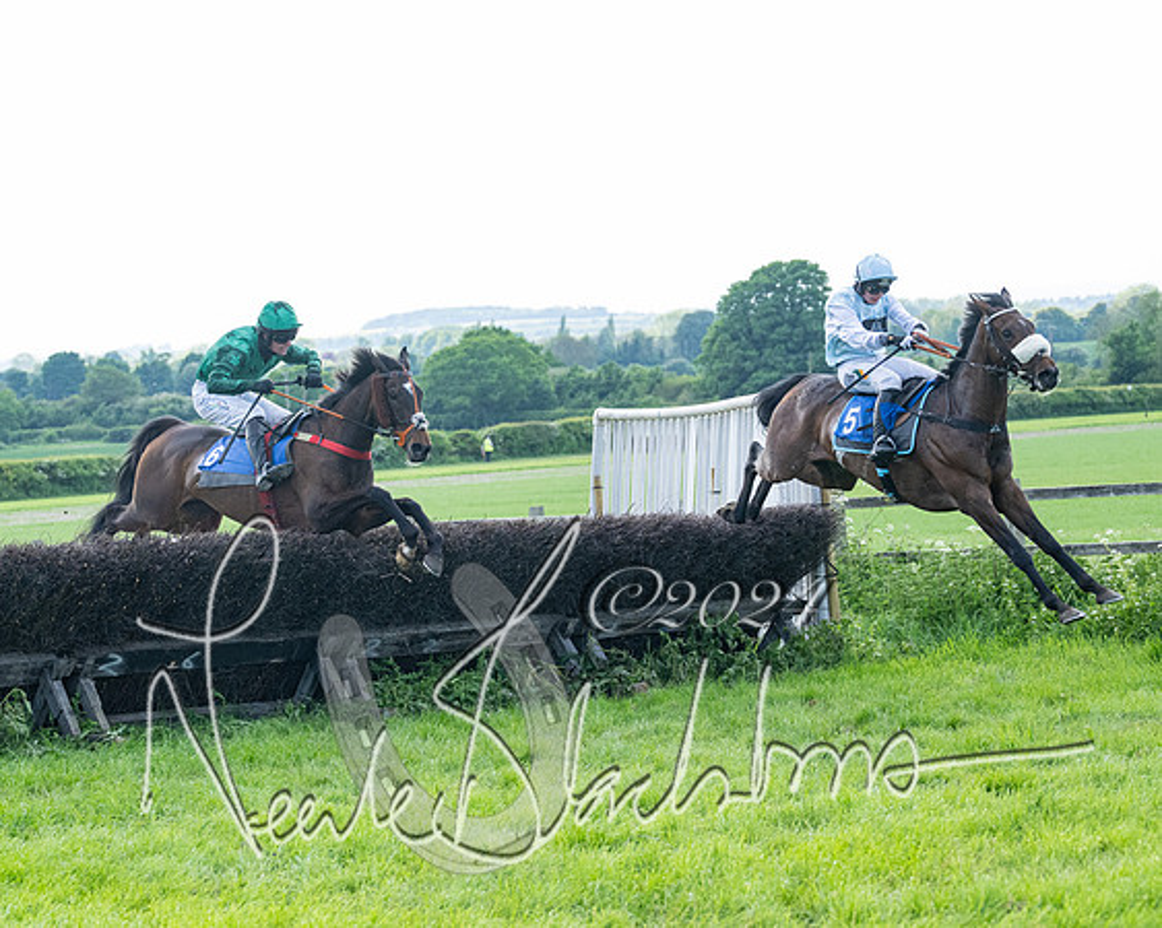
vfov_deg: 15.8
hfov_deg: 19.6
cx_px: 303
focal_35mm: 97
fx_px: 3340
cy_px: 464
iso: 1250
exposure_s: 1/3200
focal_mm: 70
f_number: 4
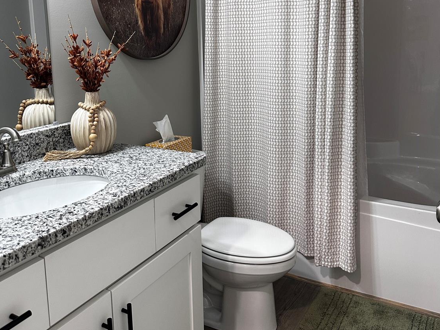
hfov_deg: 55.3
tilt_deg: -4.0
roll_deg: +1.2
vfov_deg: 42.0
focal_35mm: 33
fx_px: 420
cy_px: 93
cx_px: 219
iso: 160
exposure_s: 1/60
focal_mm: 6.86
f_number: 1.78
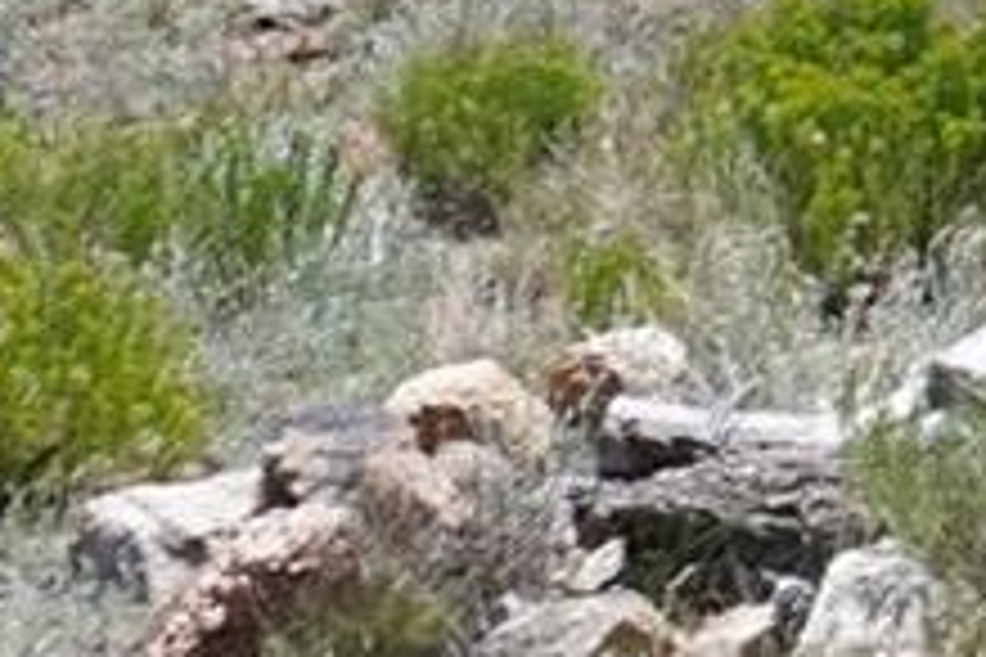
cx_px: 2382
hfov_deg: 10.2
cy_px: -112
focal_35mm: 175
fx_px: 4793
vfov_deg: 7.8
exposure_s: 1/200
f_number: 8
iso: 100
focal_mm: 16
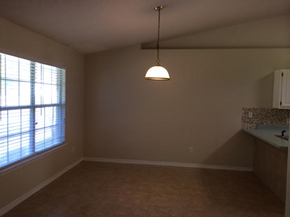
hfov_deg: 60.0
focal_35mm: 30
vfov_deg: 46.8
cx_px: 145
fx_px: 251
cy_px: 108
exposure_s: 1/30
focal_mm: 4.12
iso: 32
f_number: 2.2
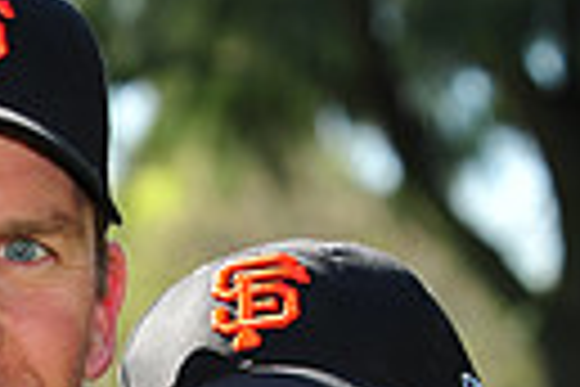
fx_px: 5800
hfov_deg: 5.7
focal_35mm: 360
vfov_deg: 3.8
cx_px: -72
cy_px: 742
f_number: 5.6
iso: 200
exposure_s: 1/320
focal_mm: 80
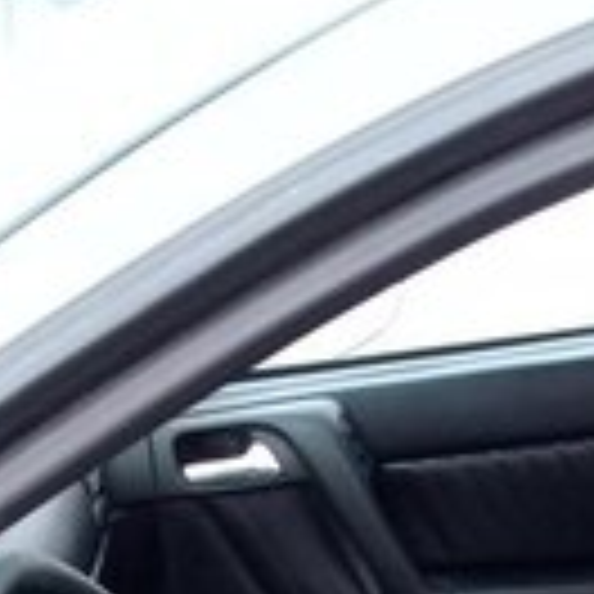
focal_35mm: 103
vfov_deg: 14.8
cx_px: 558
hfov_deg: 16.6
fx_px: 2000
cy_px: 1066
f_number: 2.2
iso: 64
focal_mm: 3.3
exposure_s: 1/33
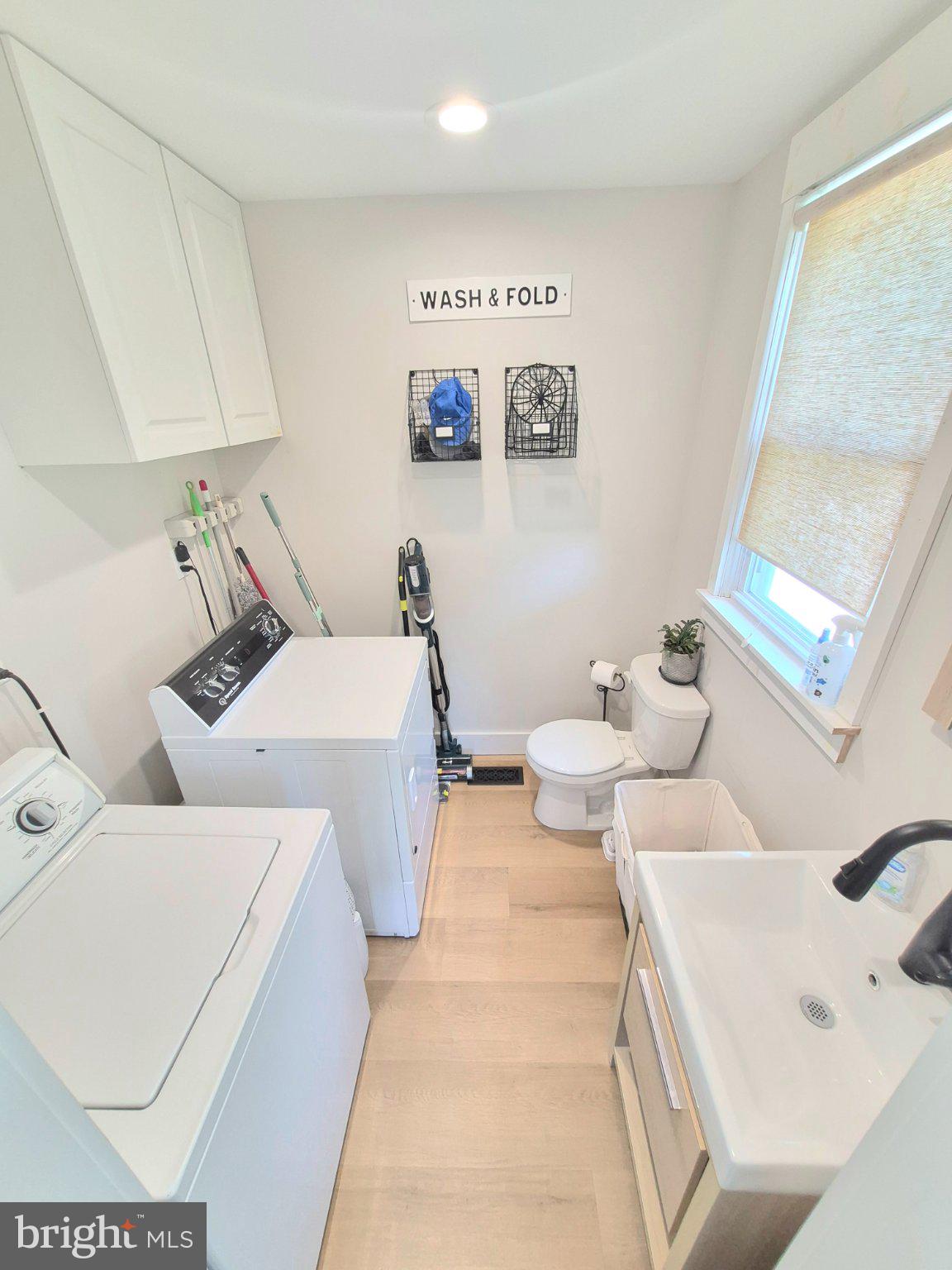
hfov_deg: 89.9
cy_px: 635
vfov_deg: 106.2
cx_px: 476
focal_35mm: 13
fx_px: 477
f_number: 2.2
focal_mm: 1.74
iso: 200
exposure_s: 1/60.2
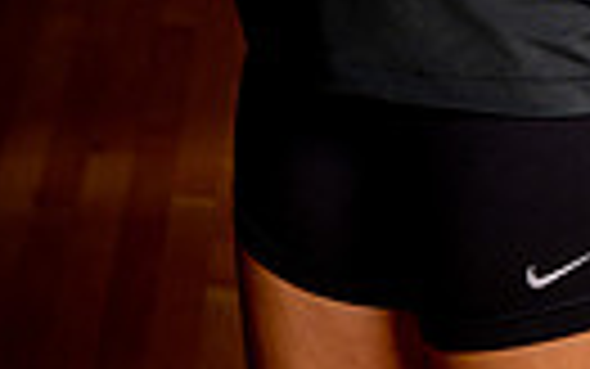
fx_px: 3539
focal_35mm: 220
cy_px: -580
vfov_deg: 5.7
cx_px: 522
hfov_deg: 9.5
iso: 400
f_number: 7.1
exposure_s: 1/250
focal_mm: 63
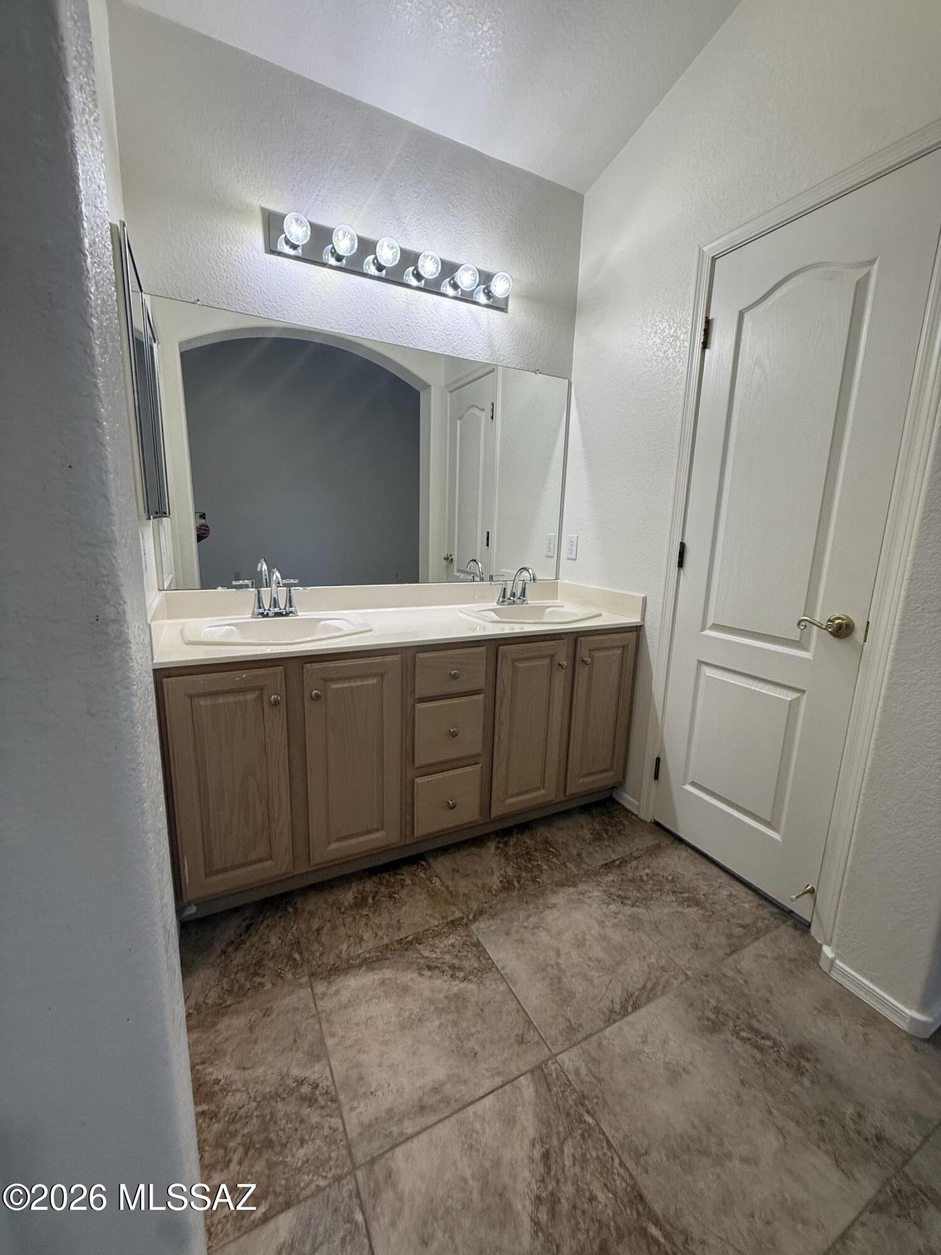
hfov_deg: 85.7
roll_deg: -2.6
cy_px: 628
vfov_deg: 102.1
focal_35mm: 14
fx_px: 507
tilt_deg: -12.3
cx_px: 470
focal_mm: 2.22
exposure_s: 1/120
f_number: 2.2
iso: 125
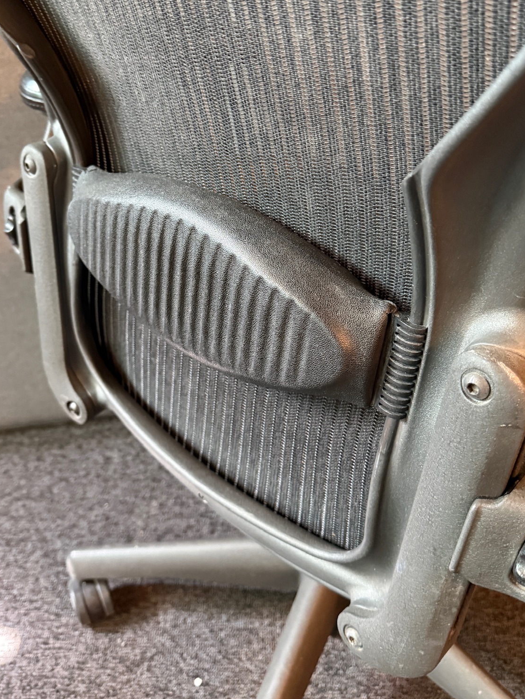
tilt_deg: -37.7
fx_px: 667
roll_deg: +4.7
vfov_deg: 55.0
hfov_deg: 43.0
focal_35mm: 33
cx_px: 265
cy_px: 281
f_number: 1.78
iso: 800
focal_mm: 6.76
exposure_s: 1/33
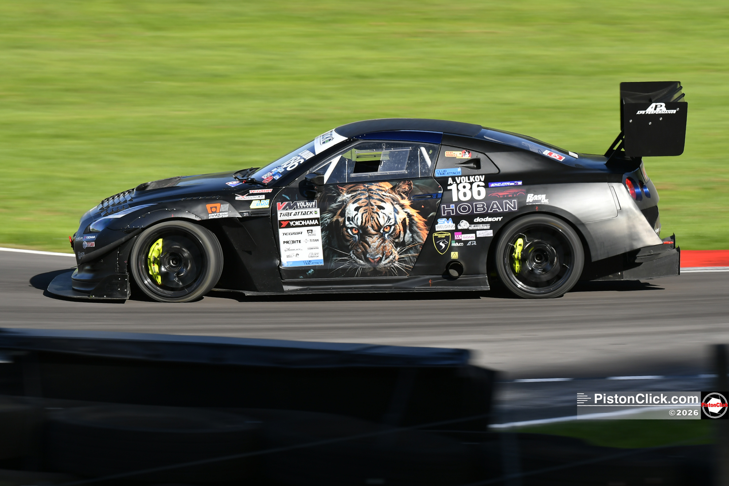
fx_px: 4100
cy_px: 243
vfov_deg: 6.8
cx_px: 364
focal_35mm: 202
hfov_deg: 10.2
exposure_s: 1/160
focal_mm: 135
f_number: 5.6
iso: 100
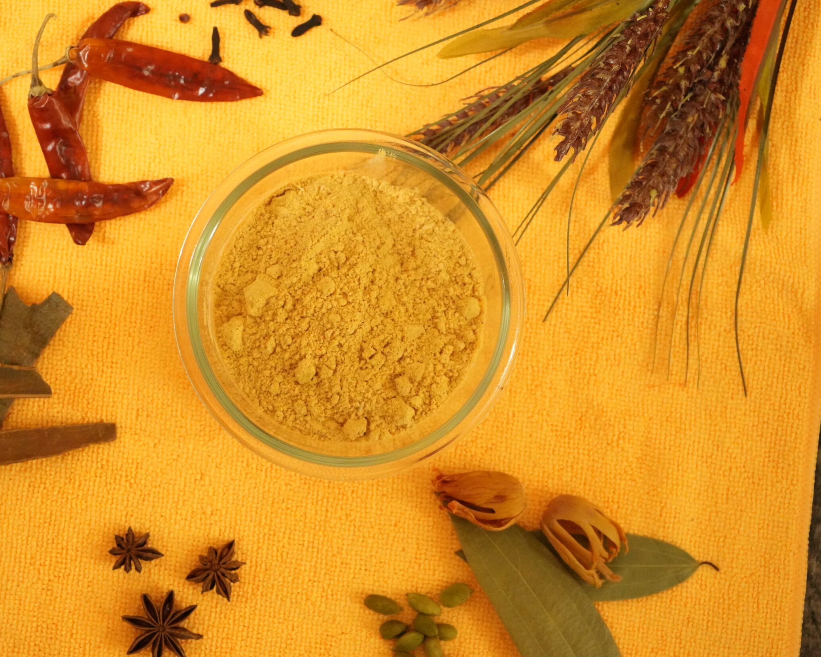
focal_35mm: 81
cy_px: 335
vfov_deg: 18.9
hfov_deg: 23.5
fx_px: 1968
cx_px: 324
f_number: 5.6
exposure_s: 1/40
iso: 12800
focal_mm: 70
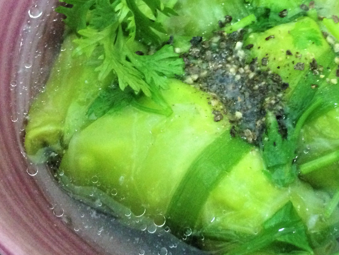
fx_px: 627
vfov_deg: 22.7
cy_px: 64
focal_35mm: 64
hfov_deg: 29.7
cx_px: 263
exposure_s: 1/15
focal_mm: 4.12
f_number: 2.4
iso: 500
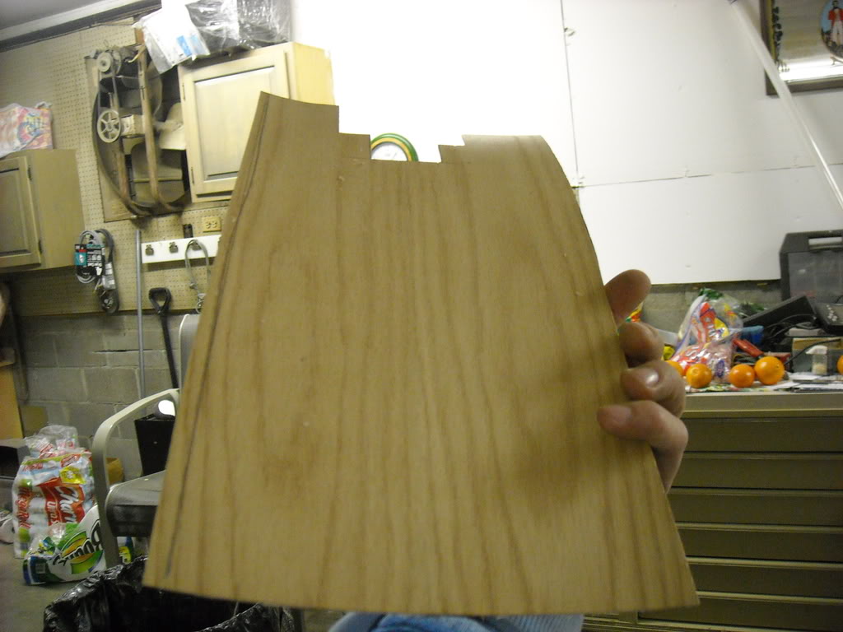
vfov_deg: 40.7
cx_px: 422
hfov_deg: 52.6
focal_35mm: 35
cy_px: 316
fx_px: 852
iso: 400
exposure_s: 1/24
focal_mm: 5.7
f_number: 2.8
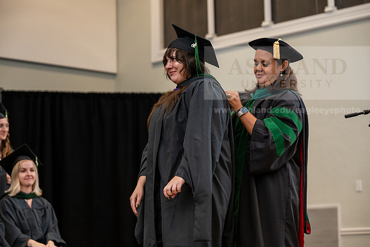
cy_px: 124
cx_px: 185
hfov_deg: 22.4
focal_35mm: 91
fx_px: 935
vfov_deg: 15.0
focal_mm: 91
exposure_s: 1/200
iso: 1600
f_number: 3.5
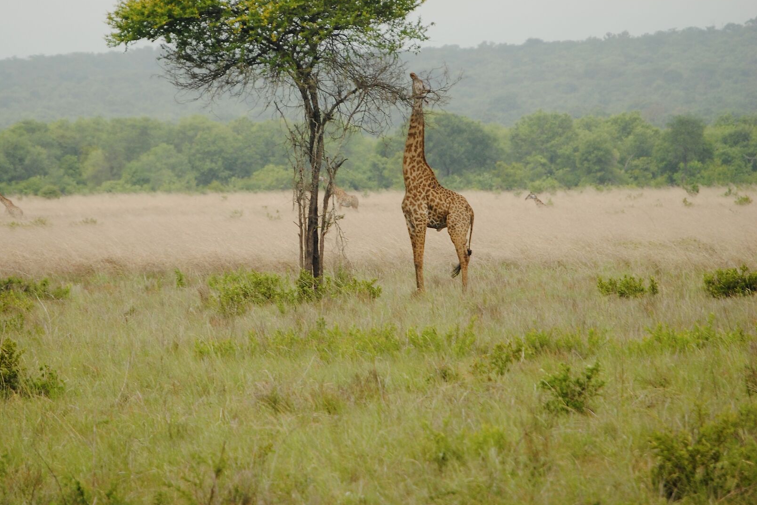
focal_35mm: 450
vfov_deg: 3.1
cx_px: 379
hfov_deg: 4.6
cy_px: 122
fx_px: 9462
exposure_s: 1/800
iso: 200
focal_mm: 200
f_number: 5.6
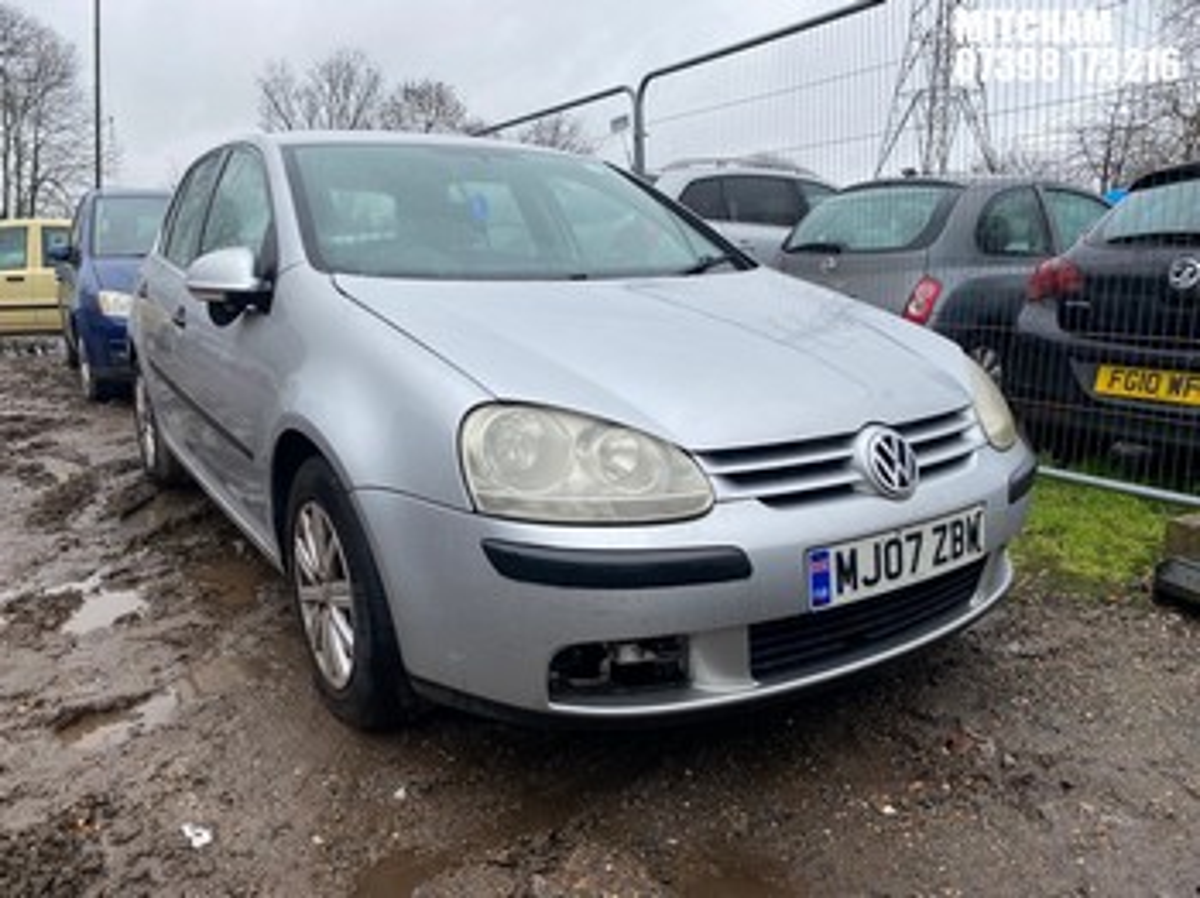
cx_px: 600
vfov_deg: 53.0
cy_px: 449
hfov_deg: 67.3
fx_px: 901
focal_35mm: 26
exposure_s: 1/678
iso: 32
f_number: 1.8
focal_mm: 4.25
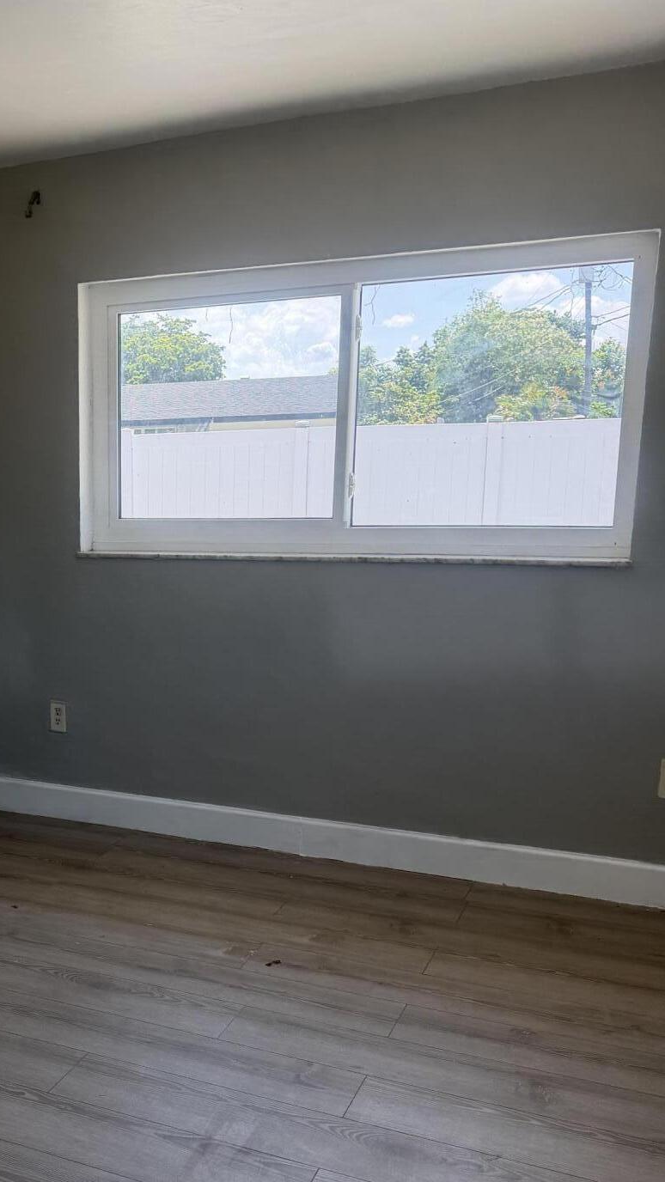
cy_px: 728
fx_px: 1191
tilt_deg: -11.3
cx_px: 46
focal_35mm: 38
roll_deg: +2.7
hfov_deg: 29.7
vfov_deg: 52.3
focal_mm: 6.76
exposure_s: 1/350
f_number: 1.78
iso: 80
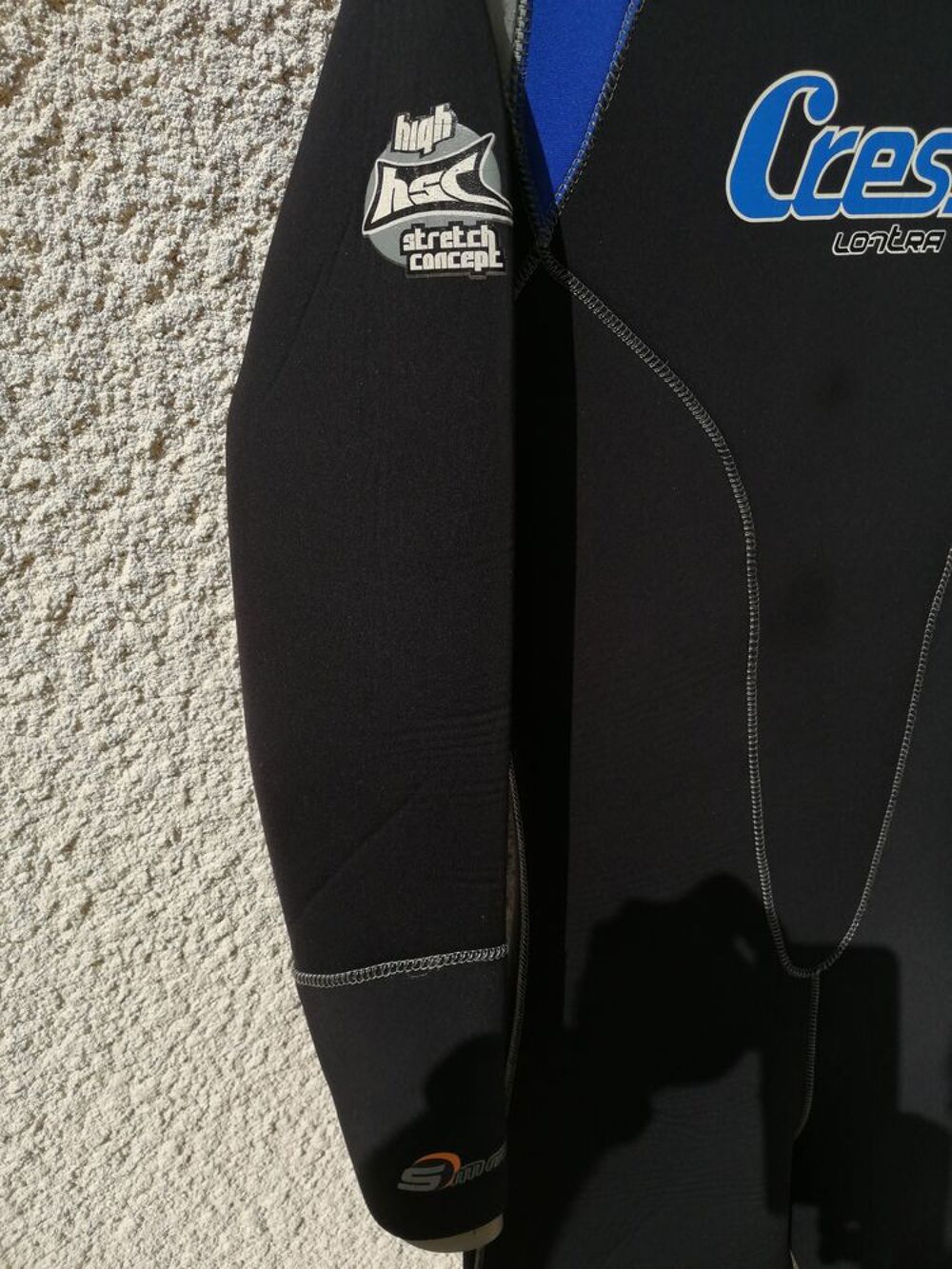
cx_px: 476
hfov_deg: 51.4
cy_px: 634
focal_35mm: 27
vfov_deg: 65.3
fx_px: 990
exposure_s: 1/2695
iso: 50
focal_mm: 3.96
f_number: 1.8
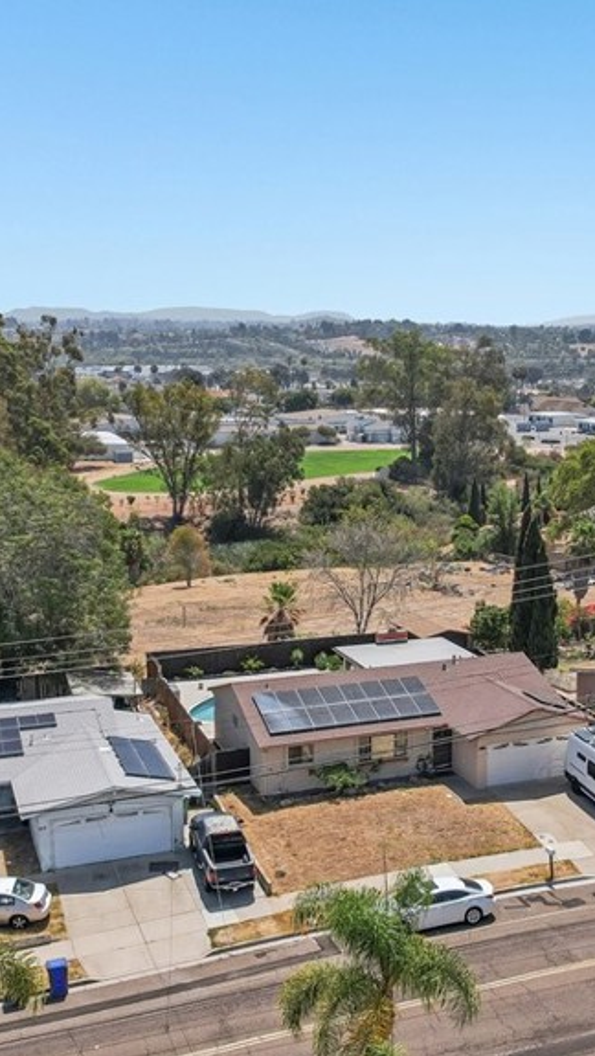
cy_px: 538
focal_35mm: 41
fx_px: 1148
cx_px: 378
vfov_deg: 49.4
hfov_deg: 28.9
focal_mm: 8.4
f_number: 2.8
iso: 110
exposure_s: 1/730
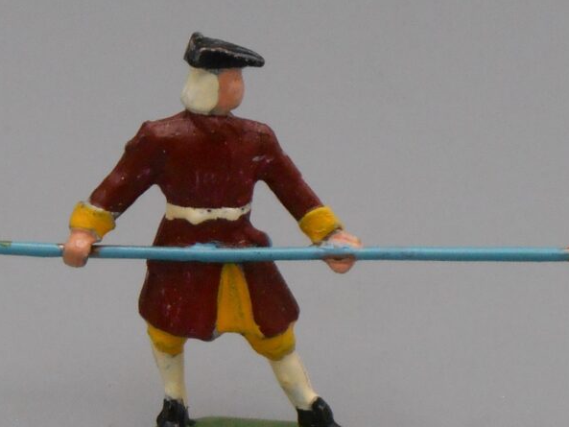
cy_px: 273
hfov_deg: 9.5
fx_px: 3436
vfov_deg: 7.1
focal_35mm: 209
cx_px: 242
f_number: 5.4
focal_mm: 21.5
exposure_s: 1/250
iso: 280
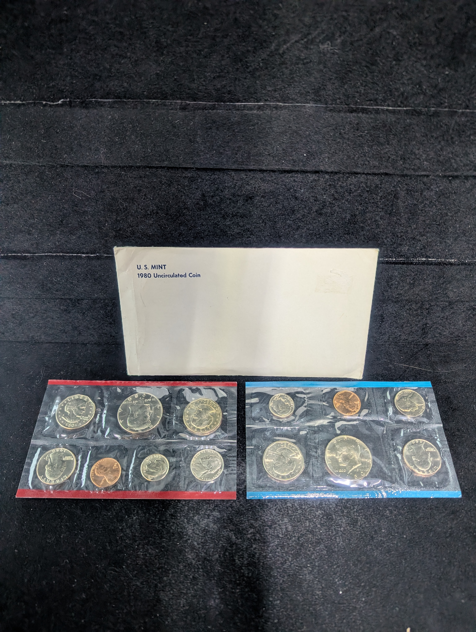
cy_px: 316
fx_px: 439
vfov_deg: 71.5
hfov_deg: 56.9
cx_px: 238
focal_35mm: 24
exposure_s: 1/32.4
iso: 324
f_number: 1.68
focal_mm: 6.9
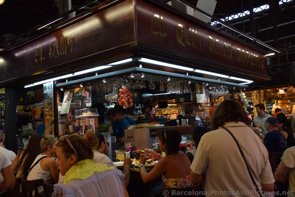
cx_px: 148
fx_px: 270
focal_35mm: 33
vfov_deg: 40.0
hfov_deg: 57.2
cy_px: 98
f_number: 5.6
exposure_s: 1/125
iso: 400
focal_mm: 22
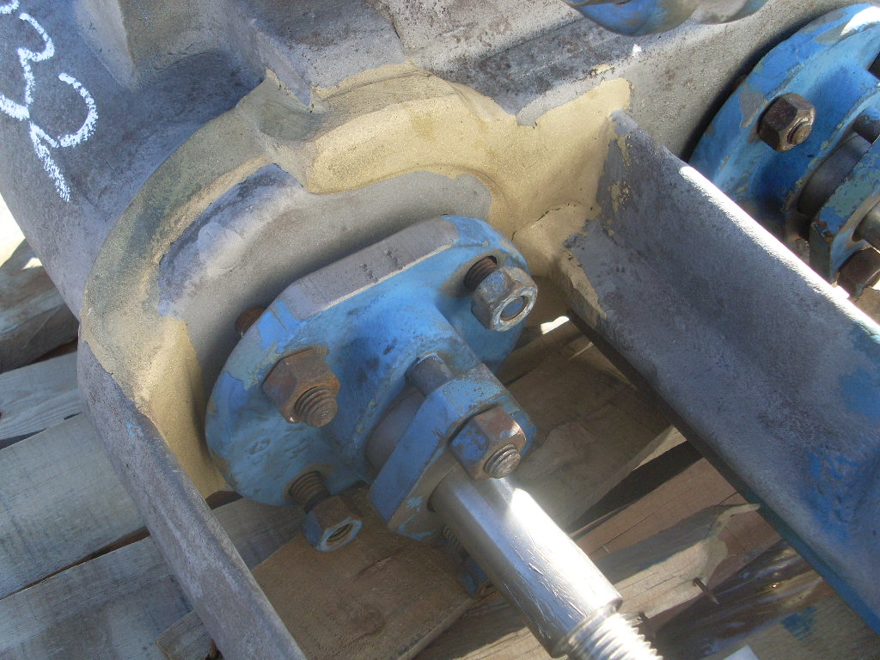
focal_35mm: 38
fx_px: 966
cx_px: 440
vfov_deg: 37.7
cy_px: 330
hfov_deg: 49.0
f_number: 3
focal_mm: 6.3
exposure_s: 1/250
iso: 80
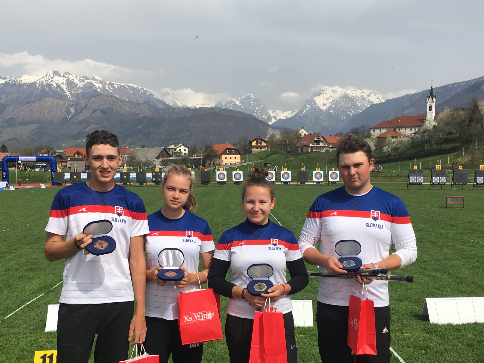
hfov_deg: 45.8
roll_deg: -0.3
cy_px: 235
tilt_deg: -7.9
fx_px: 573
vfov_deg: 34.9
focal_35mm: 41
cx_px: 245
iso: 25
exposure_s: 1/1972
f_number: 2.2
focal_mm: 4.15
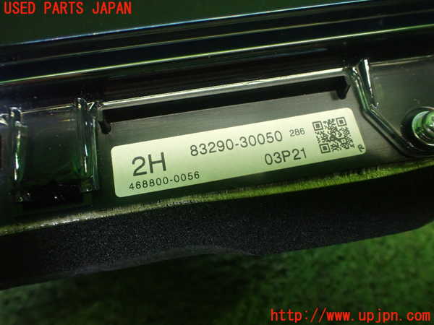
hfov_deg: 60.0
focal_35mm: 30
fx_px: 376
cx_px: 217
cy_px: 162
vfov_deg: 46.8
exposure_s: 1/100
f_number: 2.3
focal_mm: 5.4
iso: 800
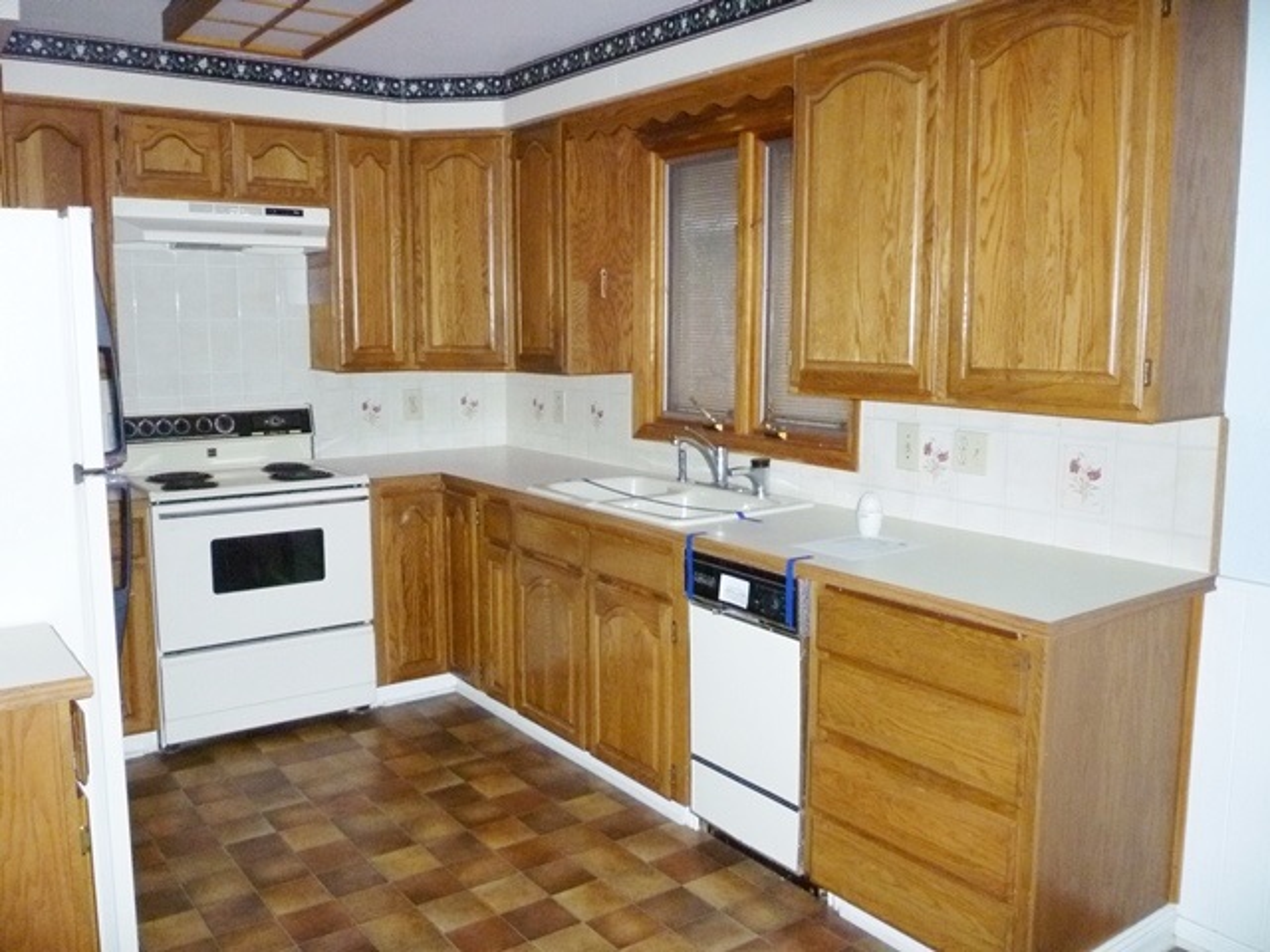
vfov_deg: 48.2
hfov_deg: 61.7
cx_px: 635
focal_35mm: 29
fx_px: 1064
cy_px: 476
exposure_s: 1/60
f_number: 3.3
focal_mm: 5.2
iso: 640
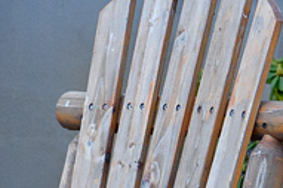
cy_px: 446
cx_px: 96
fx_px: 3409
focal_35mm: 434
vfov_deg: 3.1
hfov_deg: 4.8
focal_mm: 46
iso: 280
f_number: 5.6
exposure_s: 1/200
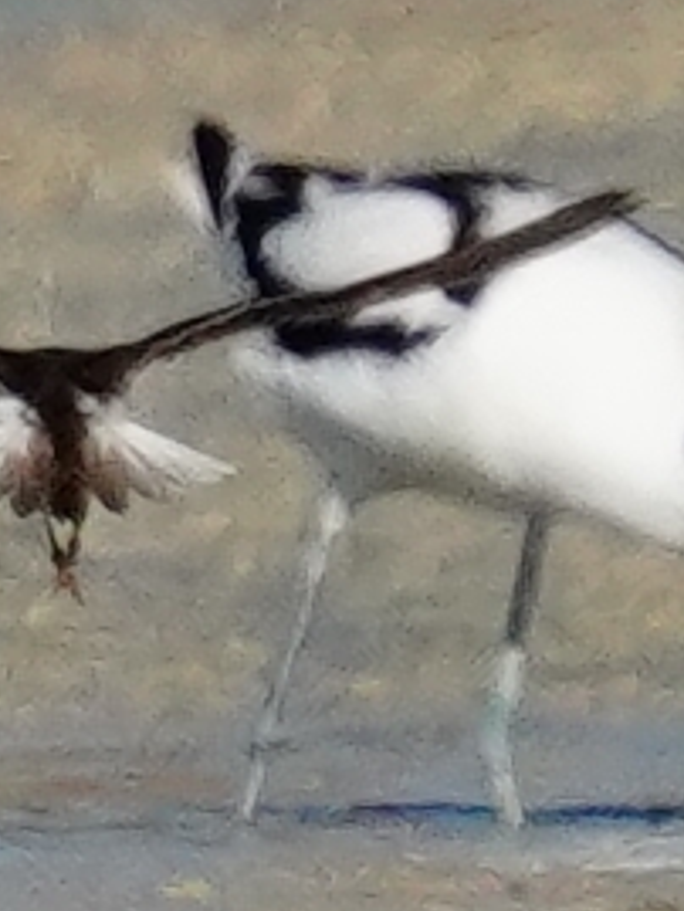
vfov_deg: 1.0
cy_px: 720
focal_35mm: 1909
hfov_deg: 0.8
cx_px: 586
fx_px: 50255
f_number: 7.1
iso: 400
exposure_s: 1/2500
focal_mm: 600
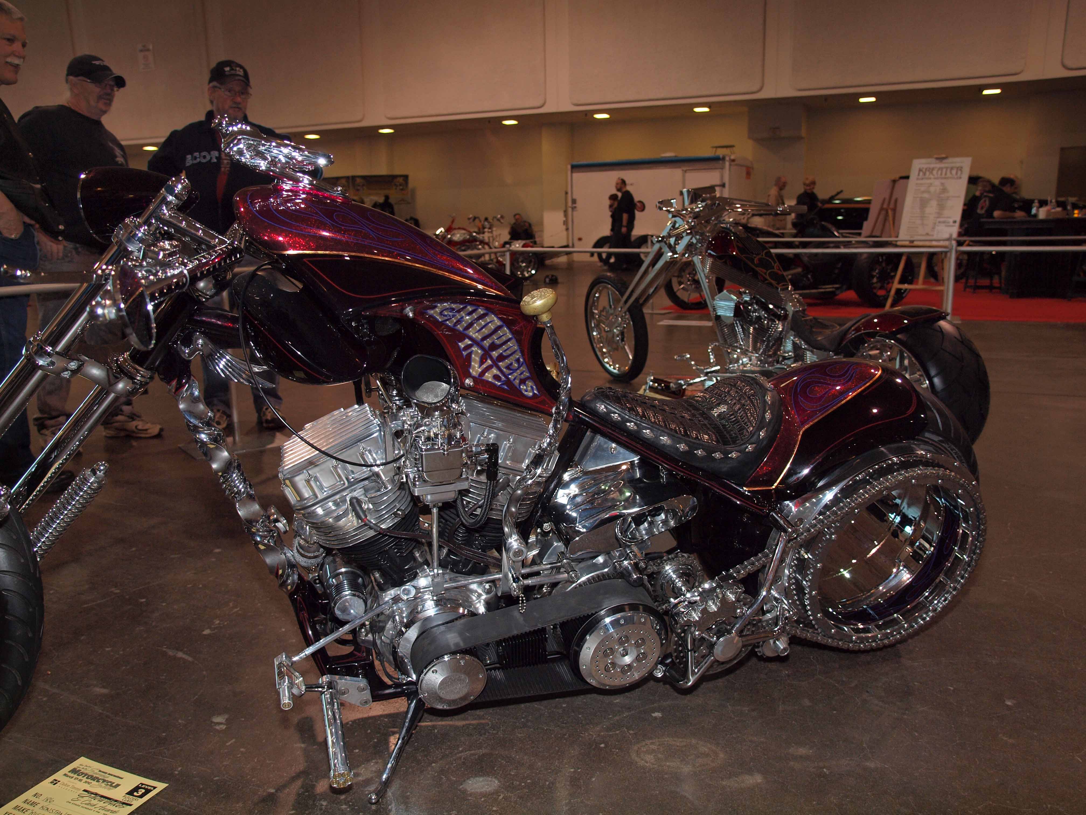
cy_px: 408
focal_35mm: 28
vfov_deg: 49.7
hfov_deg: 63.4
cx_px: 543
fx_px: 878
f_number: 2.8
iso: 200
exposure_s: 1/60
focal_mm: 14
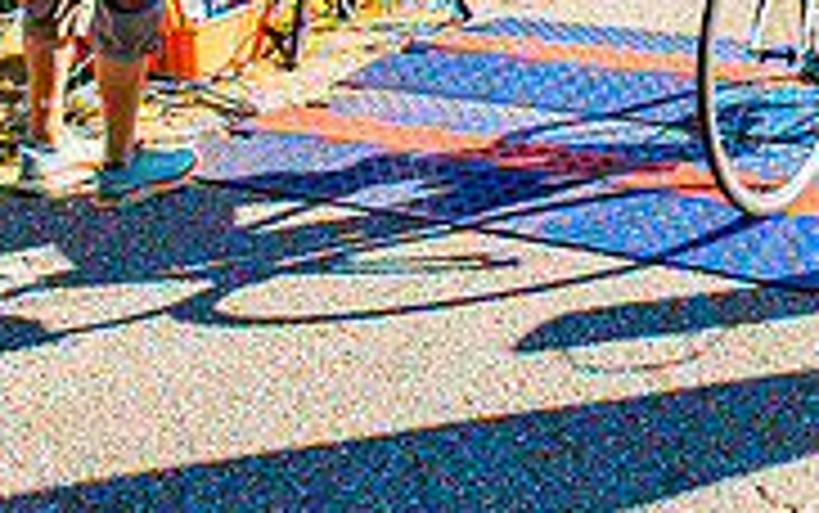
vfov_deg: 12.7
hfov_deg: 20.1
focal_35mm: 97
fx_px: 2166
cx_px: 983
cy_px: -312
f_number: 4
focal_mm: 24
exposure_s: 1/200
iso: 100
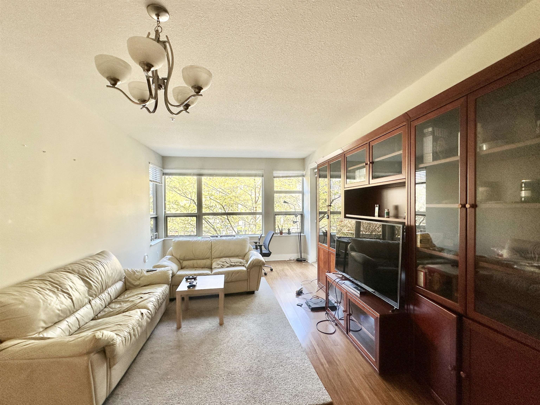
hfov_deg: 102.1
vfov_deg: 85.7
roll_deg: -1.6
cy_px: 202
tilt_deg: +0.8
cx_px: 270
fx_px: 218
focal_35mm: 14
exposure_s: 1/120
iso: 100
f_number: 2.2
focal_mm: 2.22
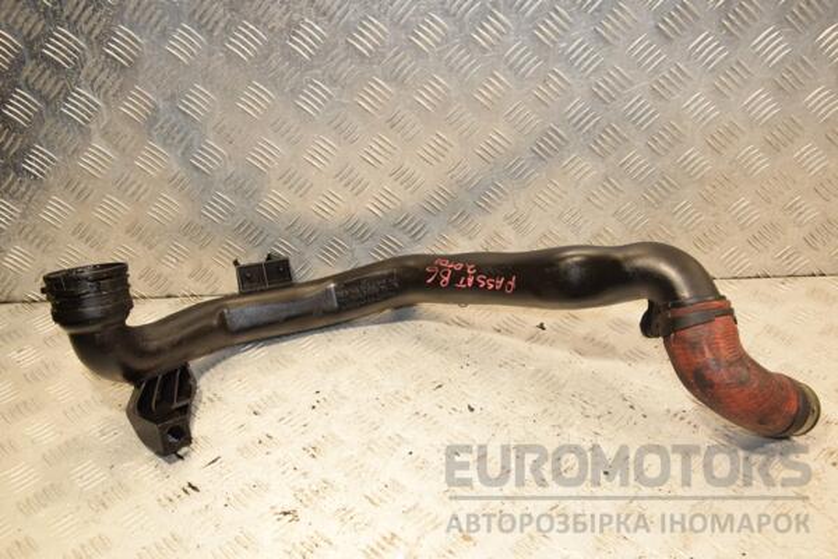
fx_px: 978
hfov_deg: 46.4
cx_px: 419
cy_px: 280
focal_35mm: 42
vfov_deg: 31.9
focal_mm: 28
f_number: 6.3
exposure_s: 1/200
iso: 800
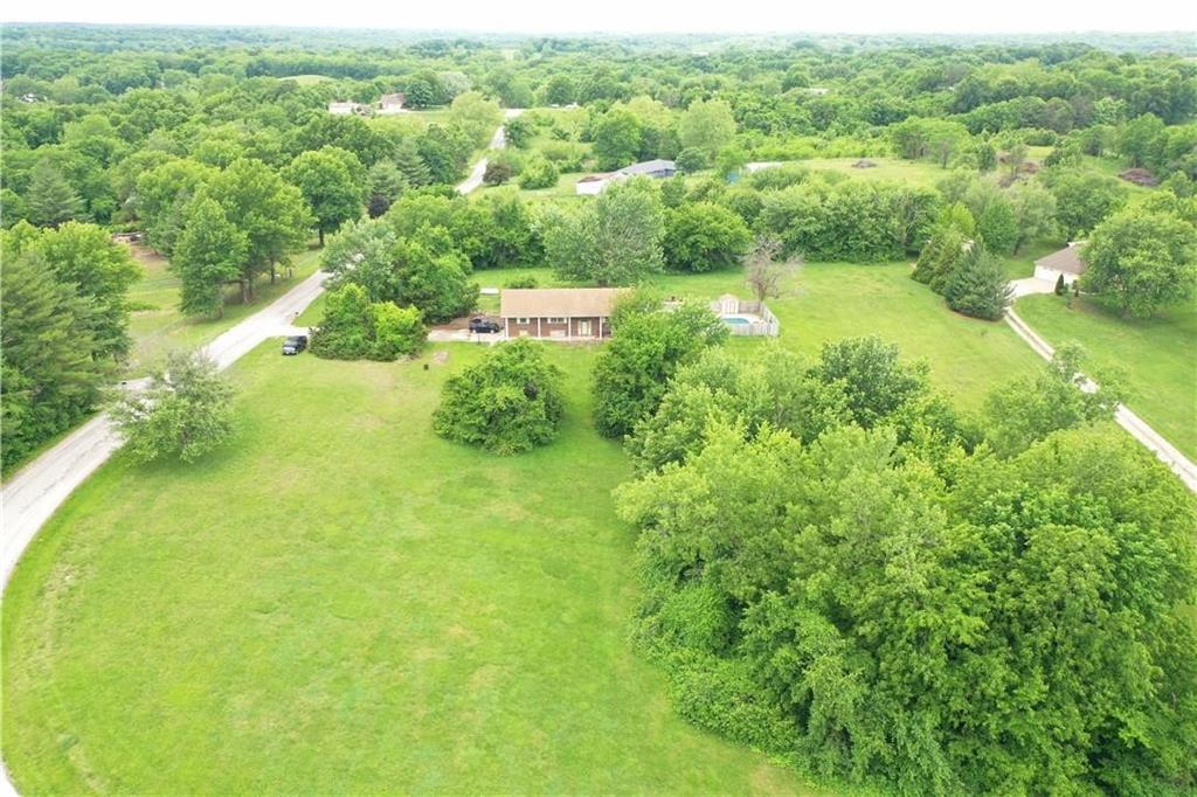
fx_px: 931
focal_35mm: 28
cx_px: 598
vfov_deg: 46.4
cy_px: 398
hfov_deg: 65.5
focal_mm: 10.26
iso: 250
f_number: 2.8
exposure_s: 1/30
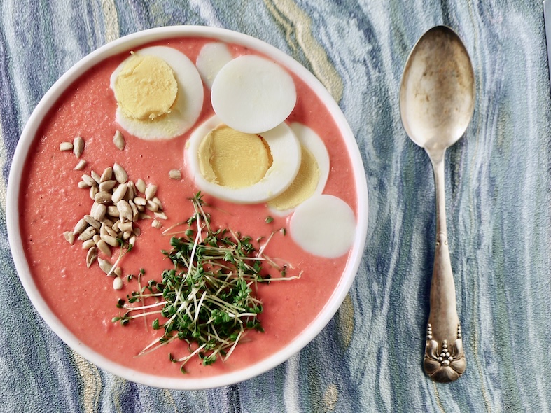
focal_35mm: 33
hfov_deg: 55.2
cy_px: 209
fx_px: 525
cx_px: 237
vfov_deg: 42.9
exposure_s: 1/250
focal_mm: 6.4
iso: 80
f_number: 2.8
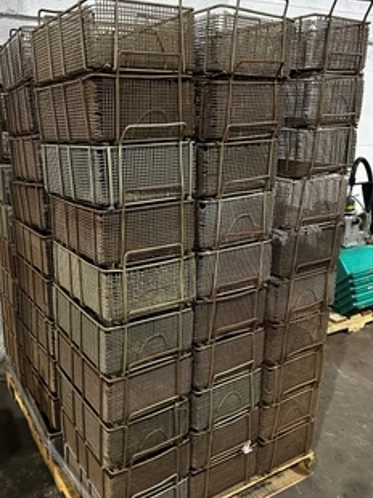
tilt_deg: -15.3
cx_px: 141
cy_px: 247
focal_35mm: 31
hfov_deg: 45.0
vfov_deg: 58.4
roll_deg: -0.1
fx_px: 446
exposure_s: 1/60
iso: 500
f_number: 1.78
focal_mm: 6.86
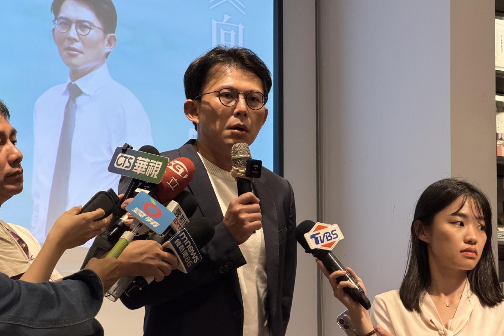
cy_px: 154
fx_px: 1470
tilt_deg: +7.8
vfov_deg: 13.0
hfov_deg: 19.5
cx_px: 251
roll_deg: +0.2
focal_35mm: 105
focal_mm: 16.89
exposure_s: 1/104
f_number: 2.8
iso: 400
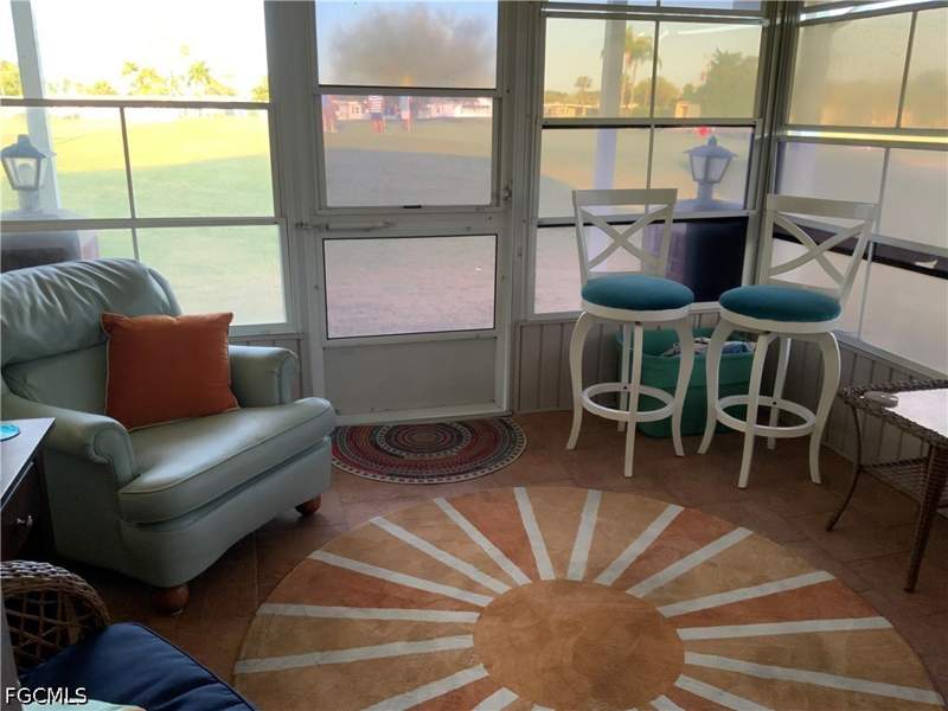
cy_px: 356
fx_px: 794
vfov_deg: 48.2
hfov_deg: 61.7
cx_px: 474
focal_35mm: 29
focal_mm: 3
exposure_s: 1/60
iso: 100
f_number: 1.8
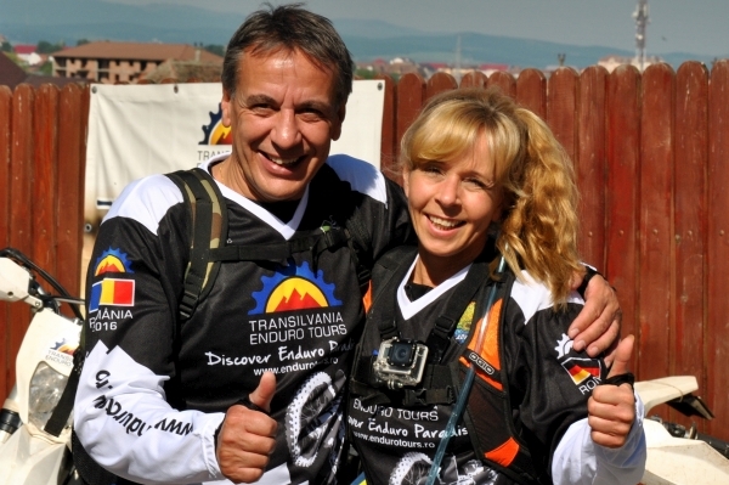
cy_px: 242
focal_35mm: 112
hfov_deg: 18.2
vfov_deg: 12.2
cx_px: 364
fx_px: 2276
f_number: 14
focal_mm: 75
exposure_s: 1/320
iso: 200
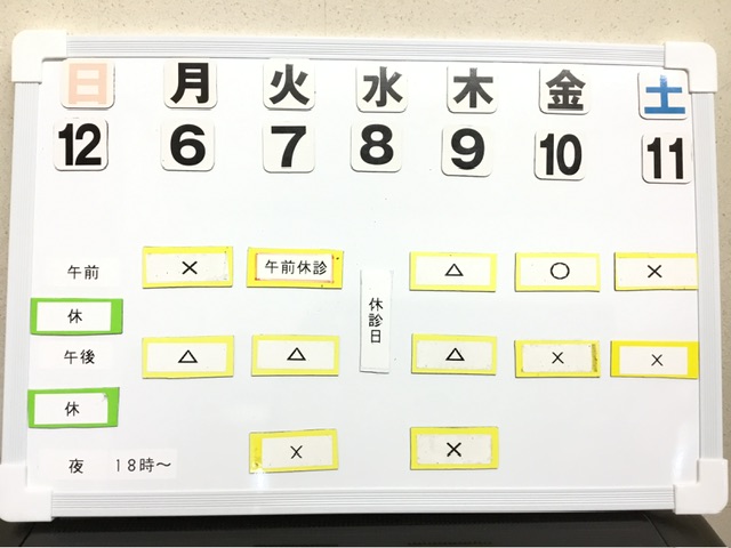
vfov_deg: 45.4
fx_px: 655
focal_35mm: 31
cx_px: 366
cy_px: 274
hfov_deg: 58.4
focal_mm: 3.3
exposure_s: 1/30
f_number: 2.4
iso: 32
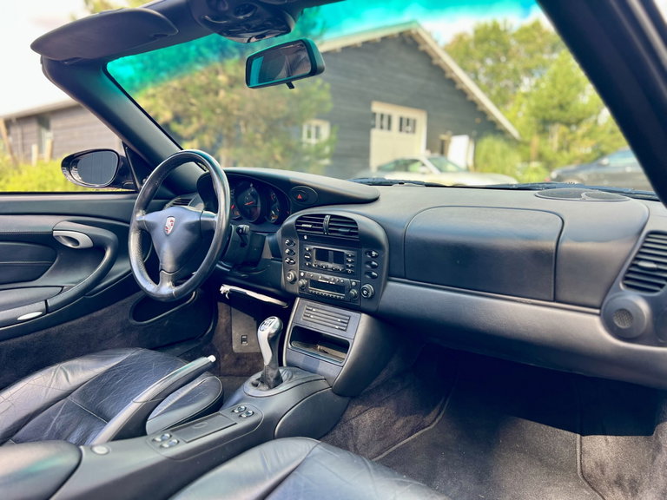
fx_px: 501
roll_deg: -0.4
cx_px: 334
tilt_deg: -9.0
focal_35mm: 26
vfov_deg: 53.1
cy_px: 250
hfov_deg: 67.3
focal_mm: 5.7
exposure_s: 1/274
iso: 40
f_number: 1.5
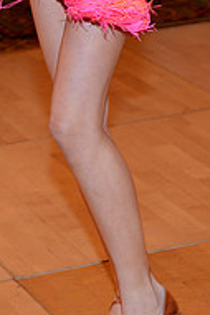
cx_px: 236
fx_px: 1869
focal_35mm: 214
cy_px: -101
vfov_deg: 9.4
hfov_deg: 6.4
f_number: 5
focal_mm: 70
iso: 1600
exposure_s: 1/200
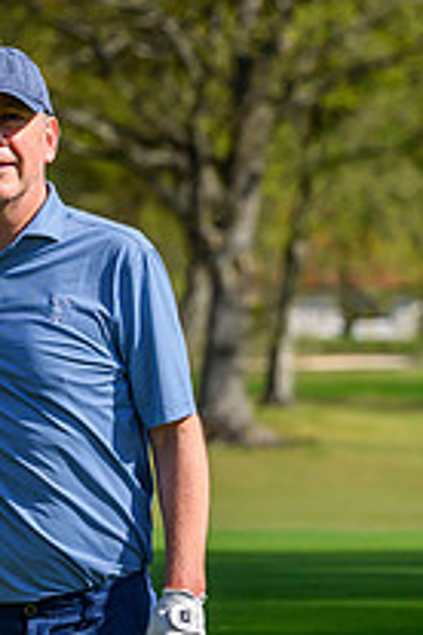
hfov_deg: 3.9
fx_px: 6168
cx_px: -435
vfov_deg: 5.9
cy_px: 284
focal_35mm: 350
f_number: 5
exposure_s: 1/2500
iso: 500
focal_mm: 125
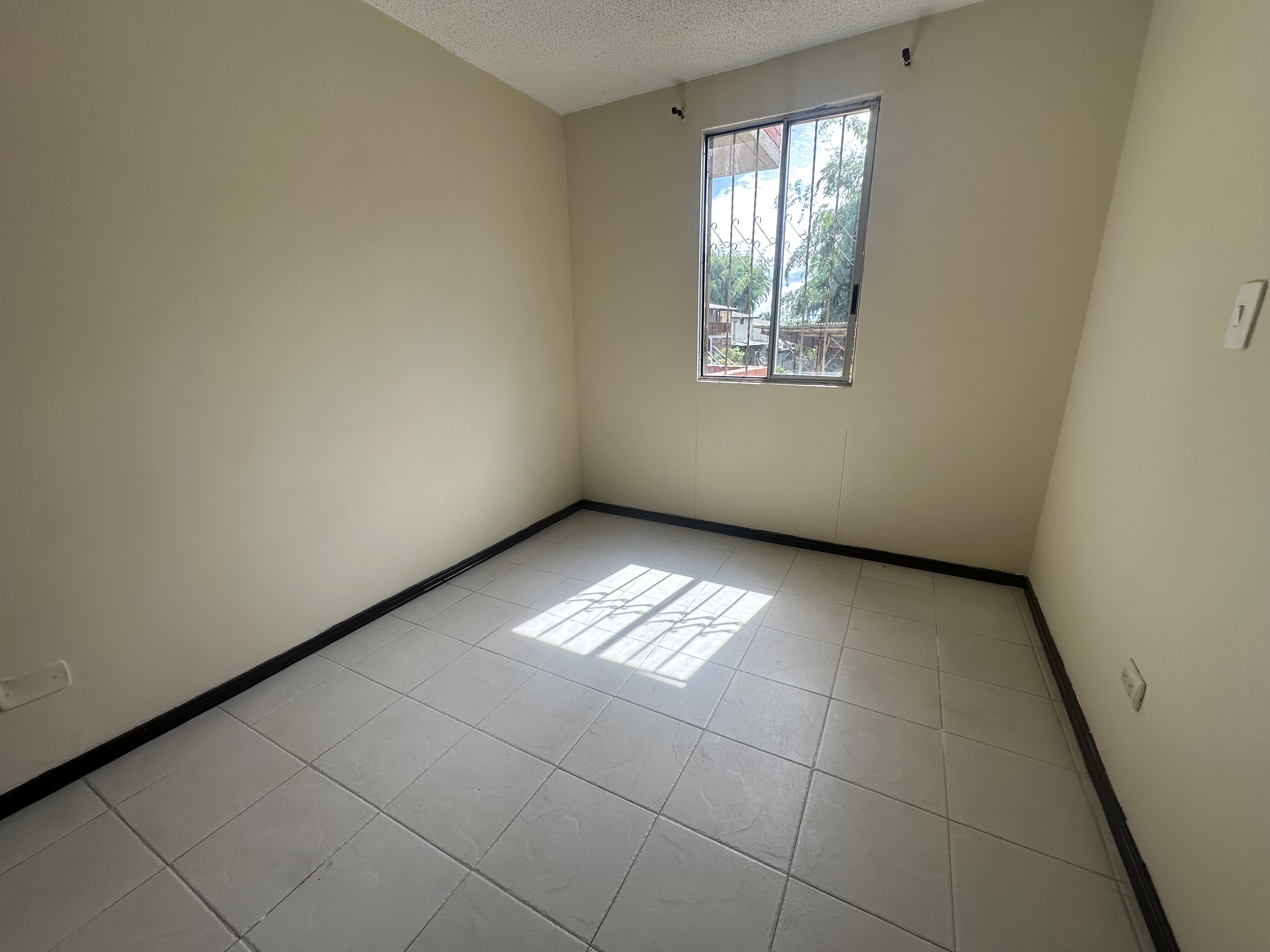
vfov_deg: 85.7
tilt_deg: -15.1
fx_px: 514
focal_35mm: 14
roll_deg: +0.1
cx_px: 635
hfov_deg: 102.1
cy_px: 476
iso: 40
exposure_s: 1/319
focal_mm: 2.22
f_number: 2.2
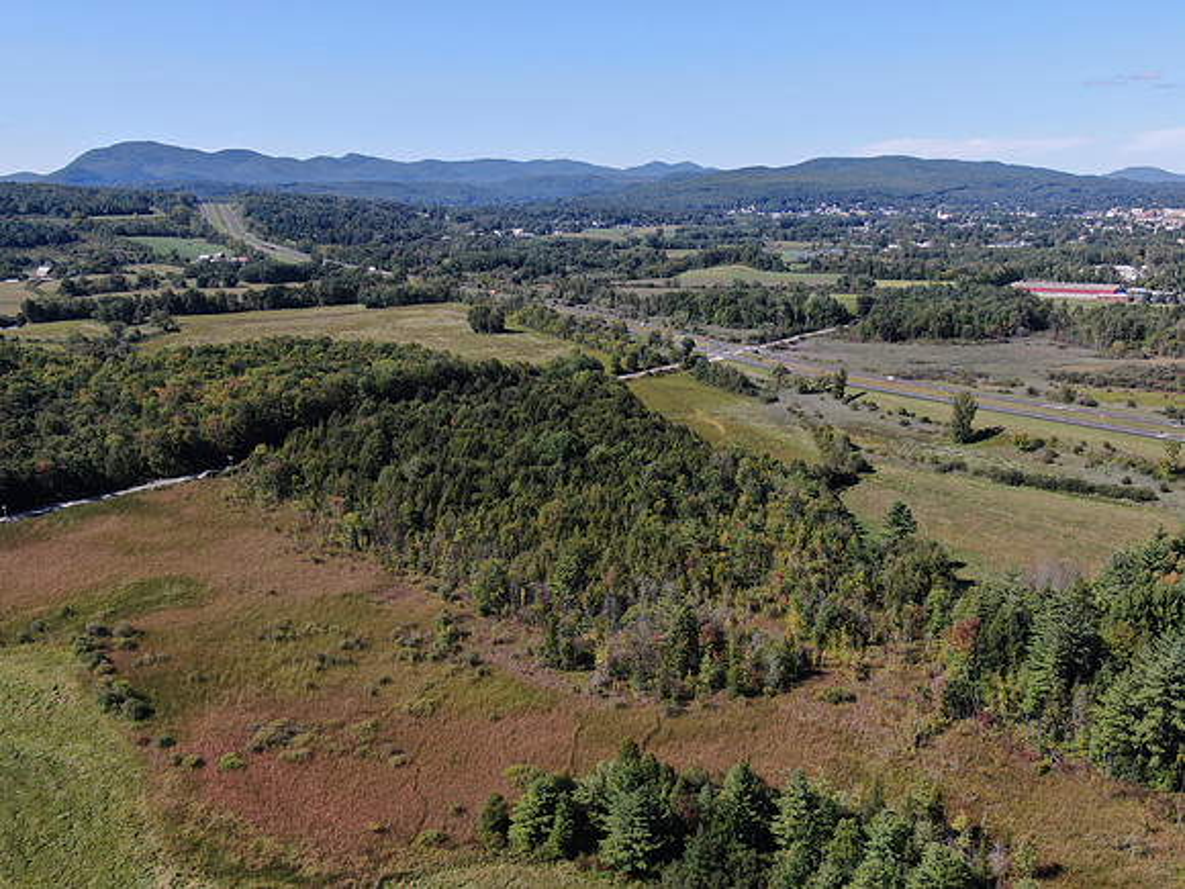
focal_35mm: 35
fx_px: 1198
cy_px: 444
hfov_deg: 52.6
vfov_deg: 40.7
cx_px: 592
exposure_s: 1/800
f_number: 3.3
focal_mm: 5.94
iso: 100
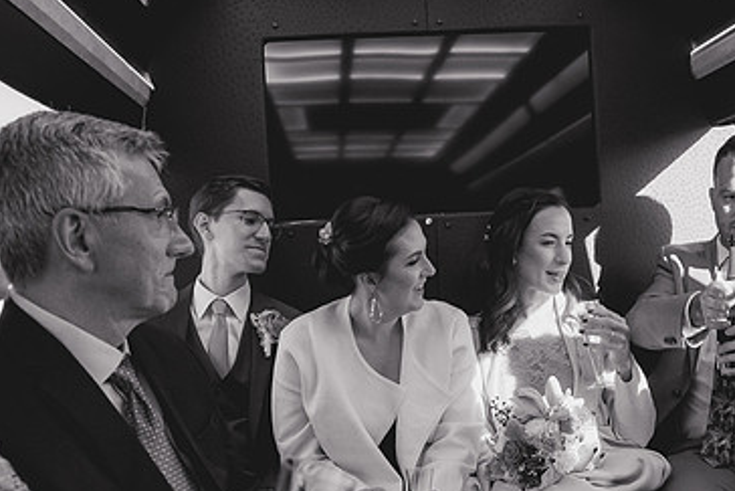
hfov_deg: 55.8
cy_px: 312
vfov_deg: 38.6
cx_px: 386
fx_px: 694
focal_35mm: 34
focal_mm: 18
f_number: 2.8
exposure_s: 1/100
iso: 3200
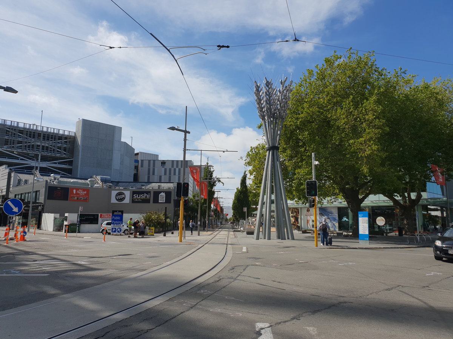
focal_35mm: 26
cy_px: 170
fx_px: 340
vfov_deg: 53.1
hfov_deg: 67.3
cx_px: 226
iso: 50
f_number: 2.4
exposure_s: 1/1786
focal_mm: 4.3
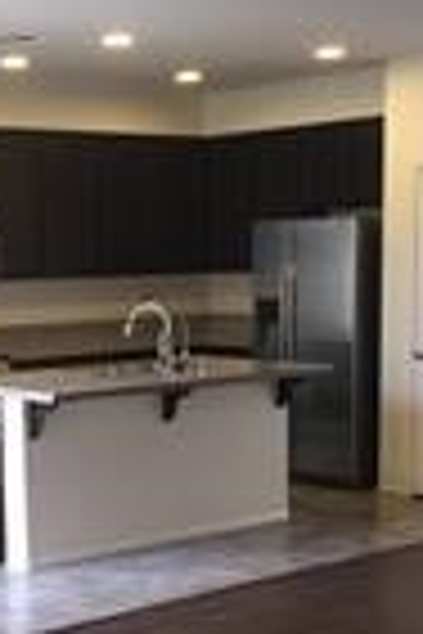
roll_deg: +0.0
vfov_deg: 27.4
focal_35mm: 73
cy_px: 450
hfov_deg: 18.4
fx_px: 1287
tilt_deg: -8.2
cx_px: 56
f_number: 2.2
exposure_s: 1/30
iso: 40
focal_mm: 4.15
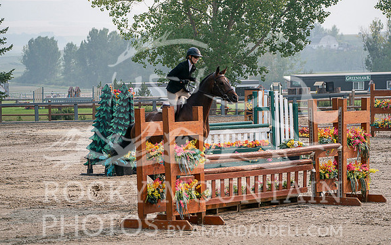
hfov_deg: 12.8
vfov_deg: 8.0
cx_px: 195
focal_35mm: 164
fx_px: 1748
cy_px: 131
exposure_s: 1/1000
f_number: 5.6
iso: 500
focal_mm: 160
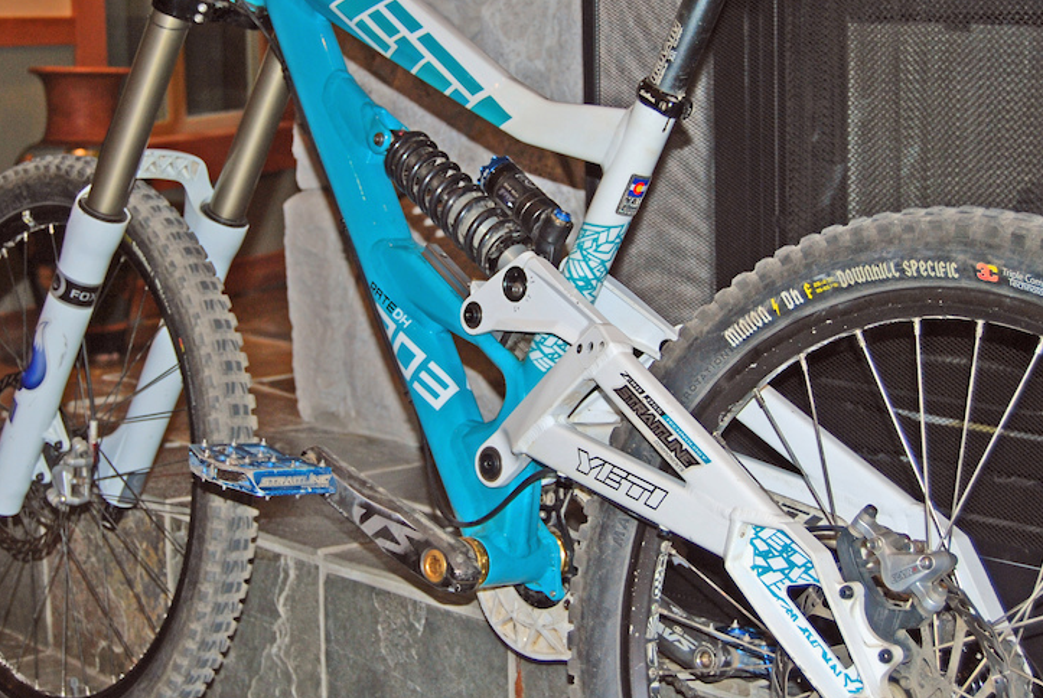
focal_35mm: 68
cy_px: 266
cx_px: 431
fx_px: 1972
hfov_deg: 29.6
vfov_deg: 20.0
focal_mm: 32
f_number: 4.5
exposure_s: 1/60
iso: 200
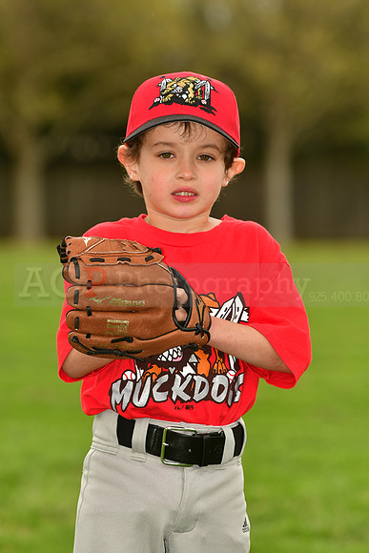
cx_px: 184
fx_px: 4148
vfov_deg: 7.6
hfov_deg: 5.1
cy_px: 276
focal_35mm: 270
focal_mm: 180
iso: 200
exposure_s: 1/500
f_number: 5
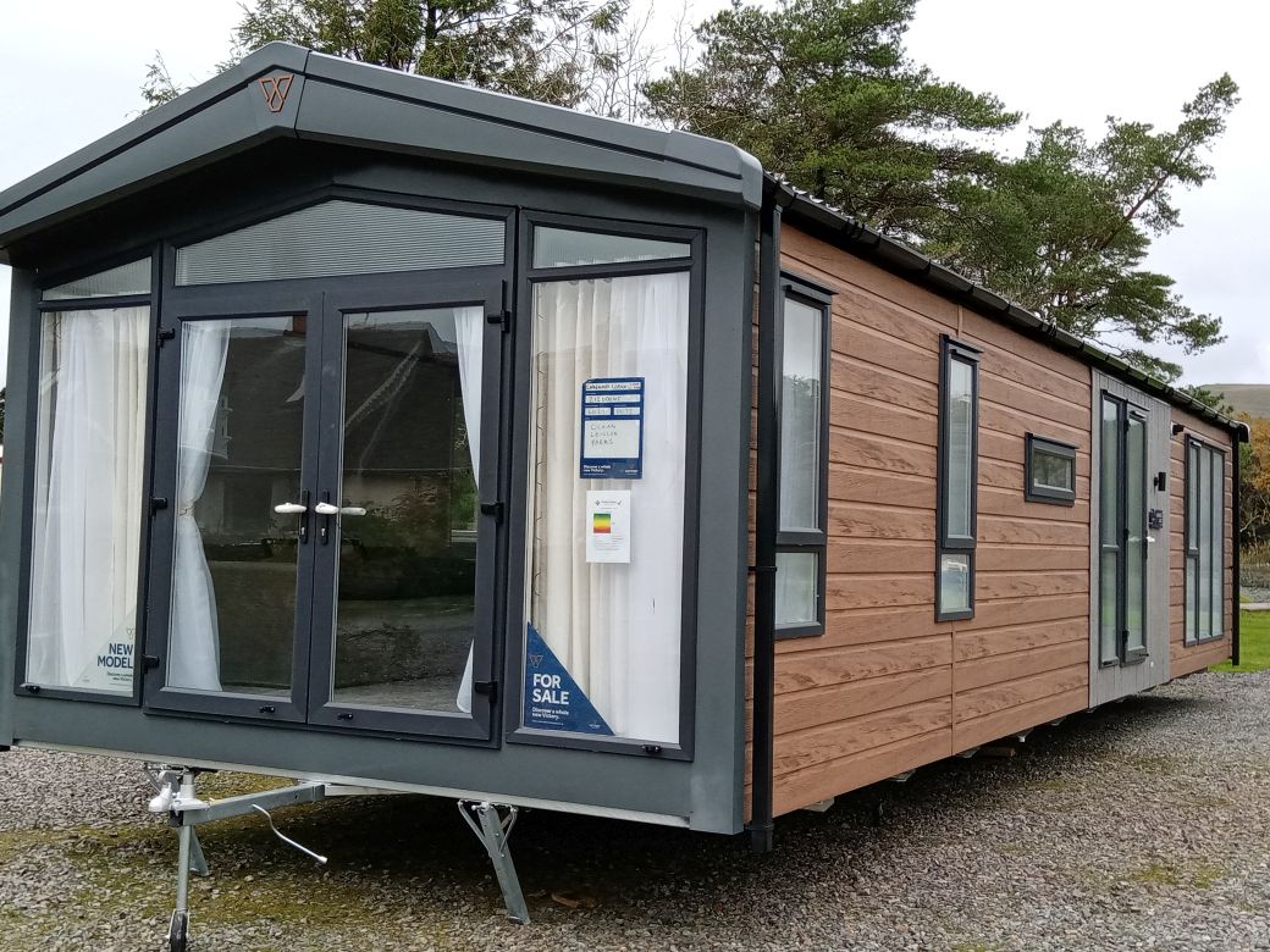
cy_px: 476
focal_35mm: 26
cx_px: 635
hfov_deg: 67.3
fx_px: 954
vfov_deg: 53.1
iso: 101
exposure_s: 1/424
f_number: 1.8
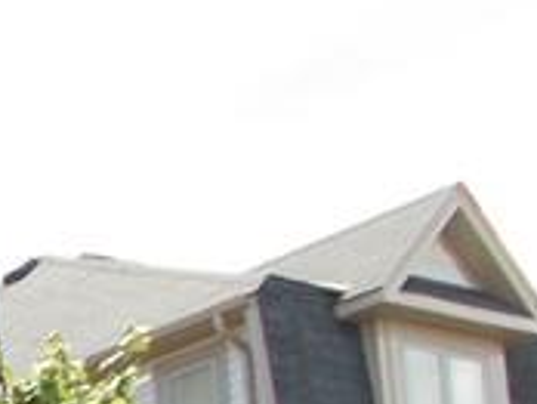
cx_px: -778
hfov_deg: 10.8
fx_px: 2377
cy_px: 873
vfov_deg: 9.0
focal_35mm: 153
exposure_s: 1/250
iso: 80
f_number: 3.2
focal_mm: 4.6
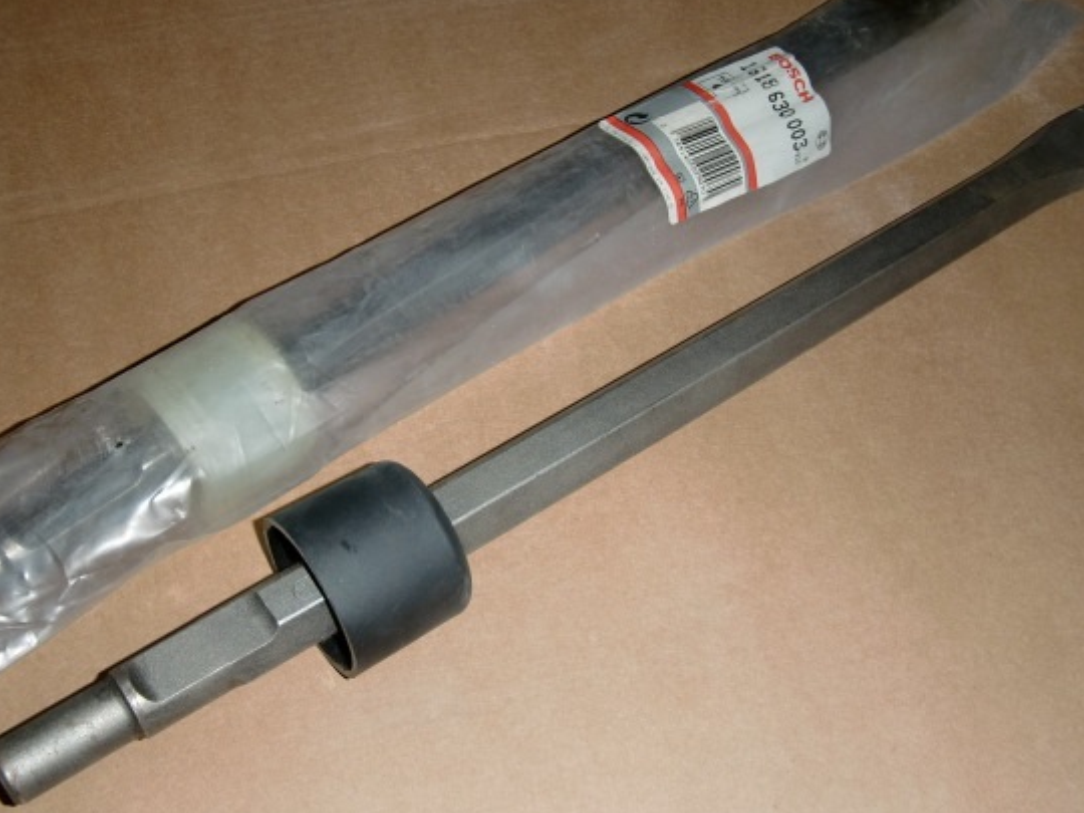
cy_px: 438
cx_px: 508
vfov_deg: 32.2
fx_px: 1409
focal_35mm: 45
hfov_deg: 42.1
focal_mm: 6.66
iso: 80
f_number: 3.9
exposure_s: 1/40
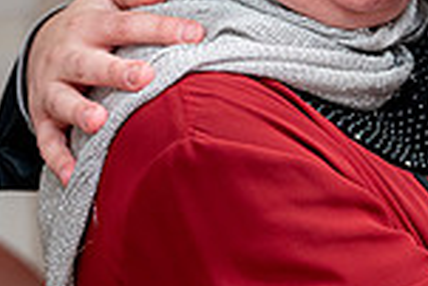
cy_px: -78
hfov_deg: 13.8
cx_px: 451
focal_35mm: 146
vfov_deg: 9.3
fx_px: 1737
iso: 1600
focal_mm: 38
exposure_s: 1/160
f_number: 2.8
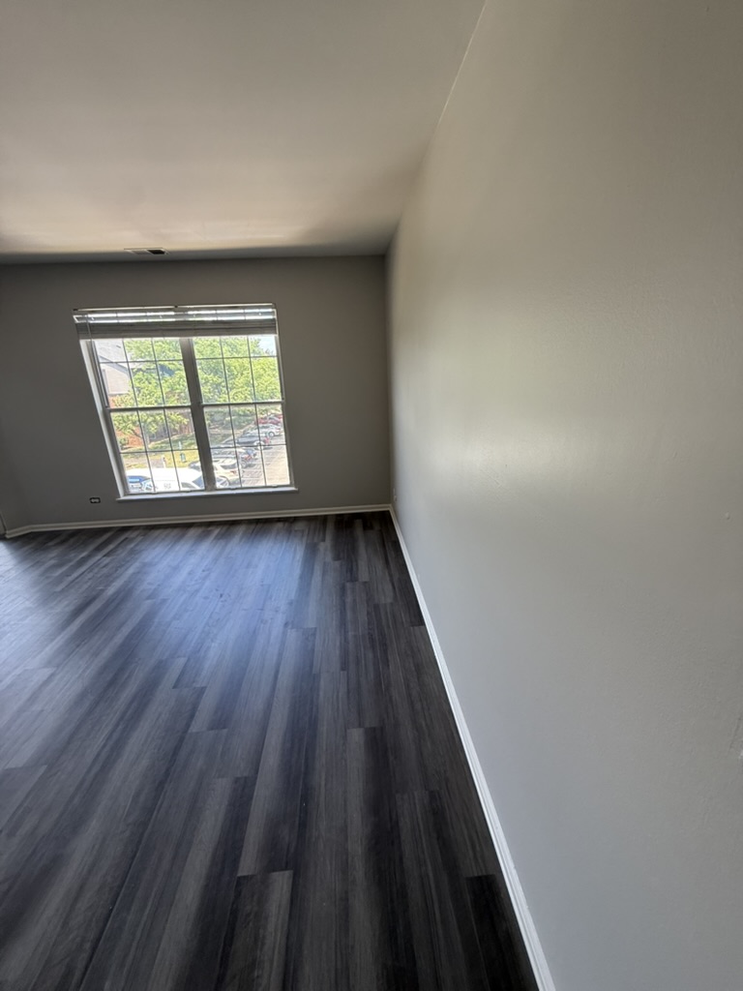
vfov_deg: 102.1
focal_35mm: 14
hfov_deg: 85.7
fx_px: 401
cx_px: 372
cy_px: 496
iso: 80
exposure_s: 1/99
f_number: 2.2
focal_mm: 2.22
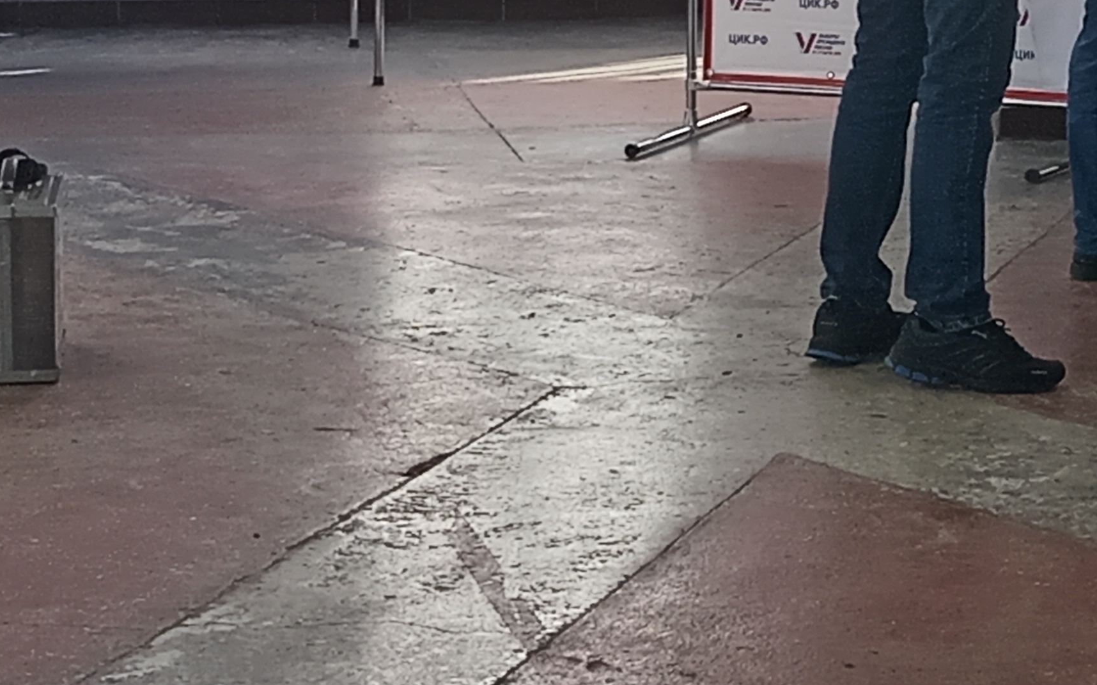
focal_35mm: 124
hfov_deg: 16.5
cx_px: 1088
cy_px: -63
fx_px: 3707
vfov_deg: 10.4
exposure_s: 1/100
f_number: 1.8
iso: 187
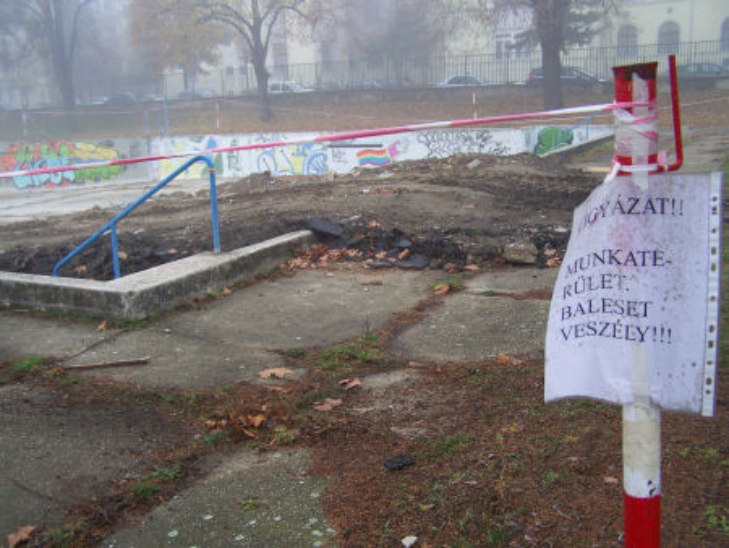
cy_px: 274
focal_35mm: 40
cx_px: 364
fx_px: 843
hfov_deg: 46.8
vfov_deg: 36.0
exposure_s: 1/80
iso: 64
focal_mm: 6.7
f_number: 2.8
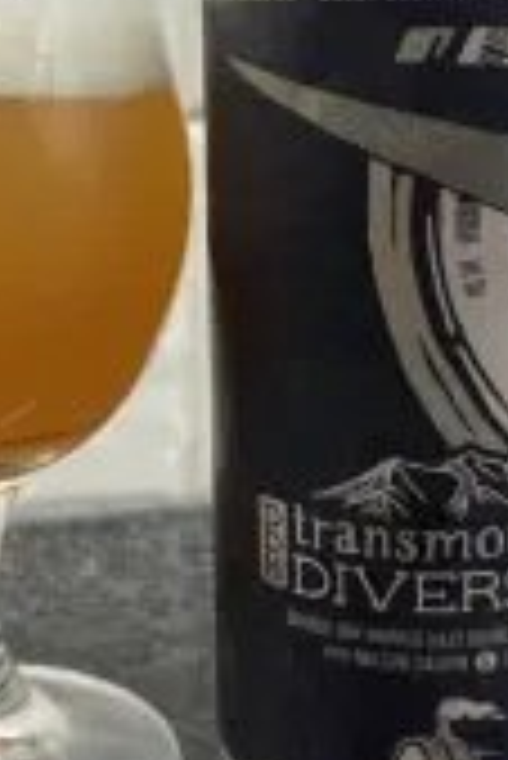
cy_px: 216
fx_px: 1352
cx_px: 207
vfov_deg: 31.0
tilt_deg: -9.7
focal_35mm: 64
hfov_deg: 21.3
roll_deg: +1.3
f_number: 1.6
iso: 64
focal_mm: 5.1
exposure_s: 1/100
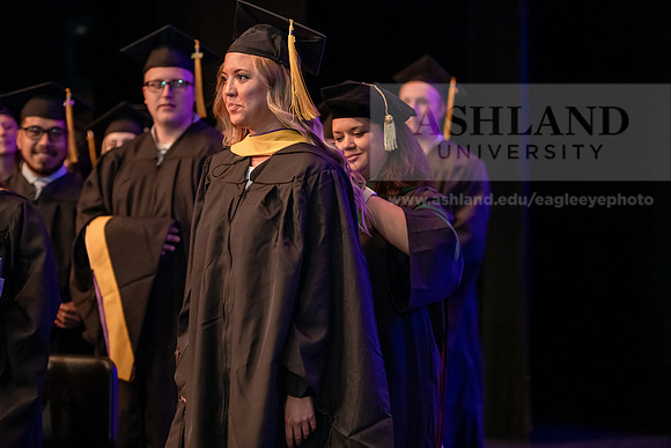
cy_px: 224
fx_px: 1902
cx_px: 336
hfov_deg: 20.0
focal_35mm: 102
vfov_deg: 13.4
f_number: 3.2
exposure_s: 1/200
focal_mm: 102
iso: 3200
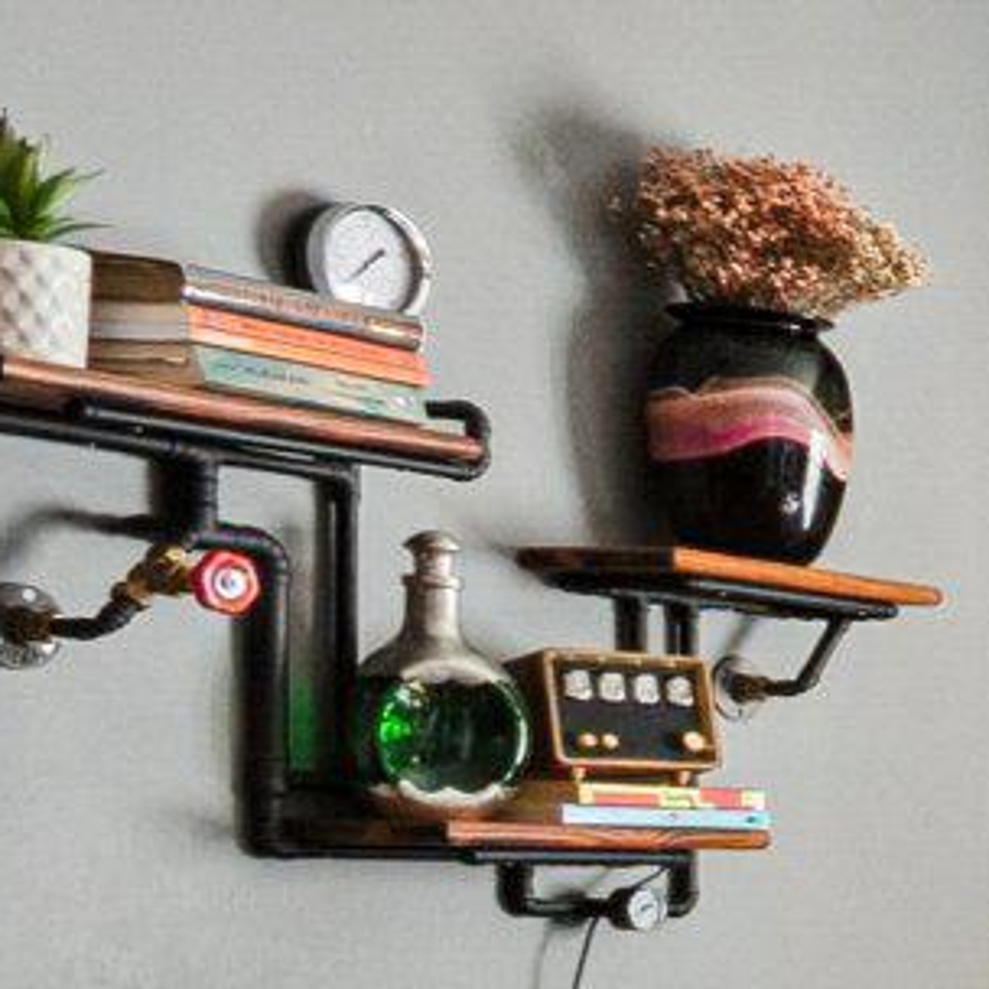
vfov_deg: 19.6
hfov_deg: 11.1
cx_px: 3042
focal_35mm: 86
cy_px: 971
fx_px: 2780
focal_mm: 10
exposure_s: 1/100
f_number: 8
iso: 400
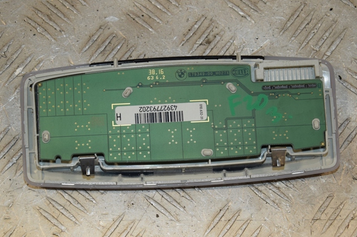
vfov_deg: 15.3
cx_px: 181
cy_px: 119
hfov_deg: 22.9
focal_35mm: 89
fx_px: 882
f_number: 7.1
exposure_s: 1/200
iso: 800
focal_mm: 58
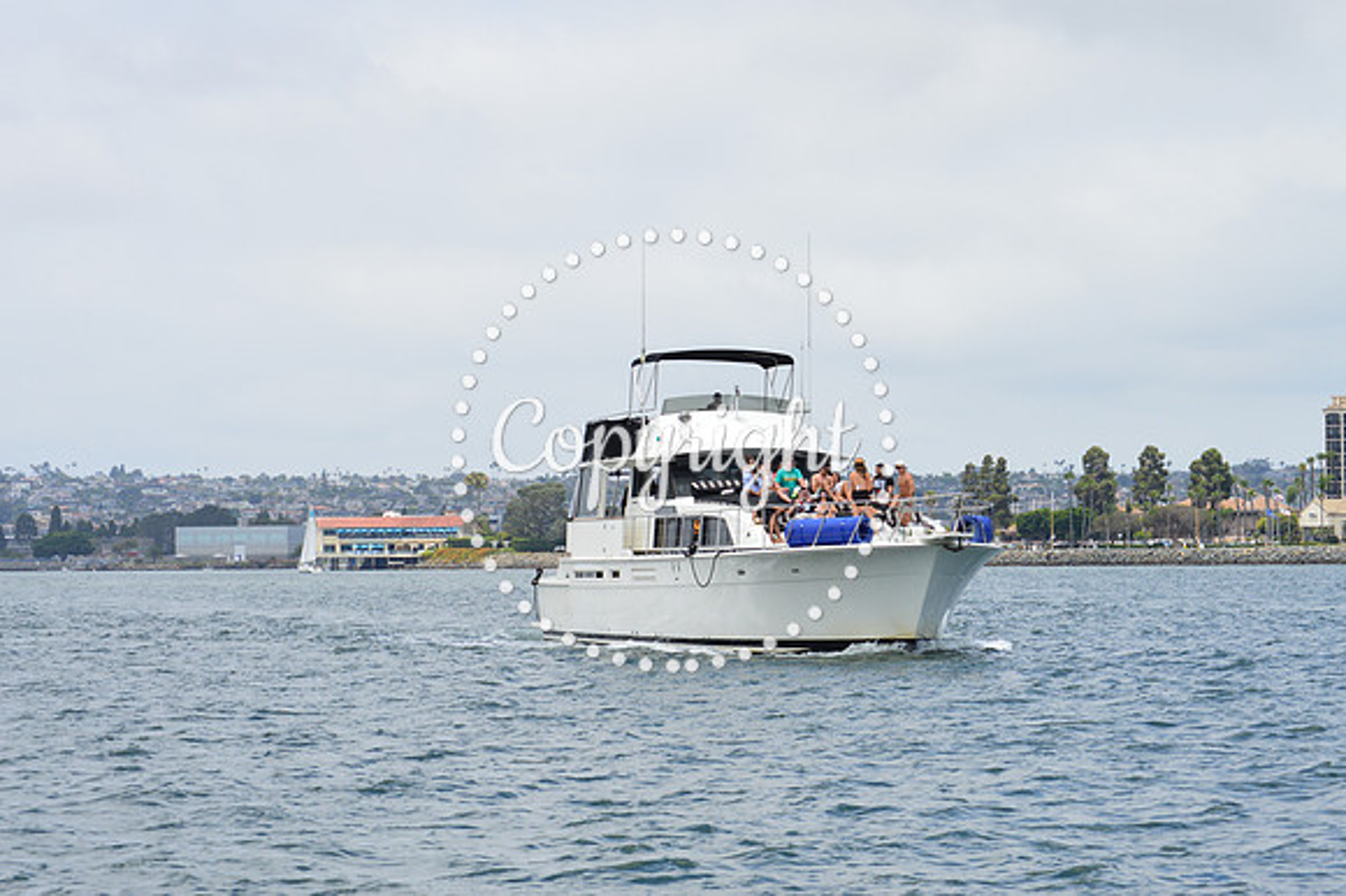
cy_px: 448
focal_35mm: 98
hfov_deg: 20.9
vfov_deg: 14.0
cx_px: 673
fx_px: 3643
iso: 320
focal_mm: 65
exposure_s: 1/500
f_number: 11
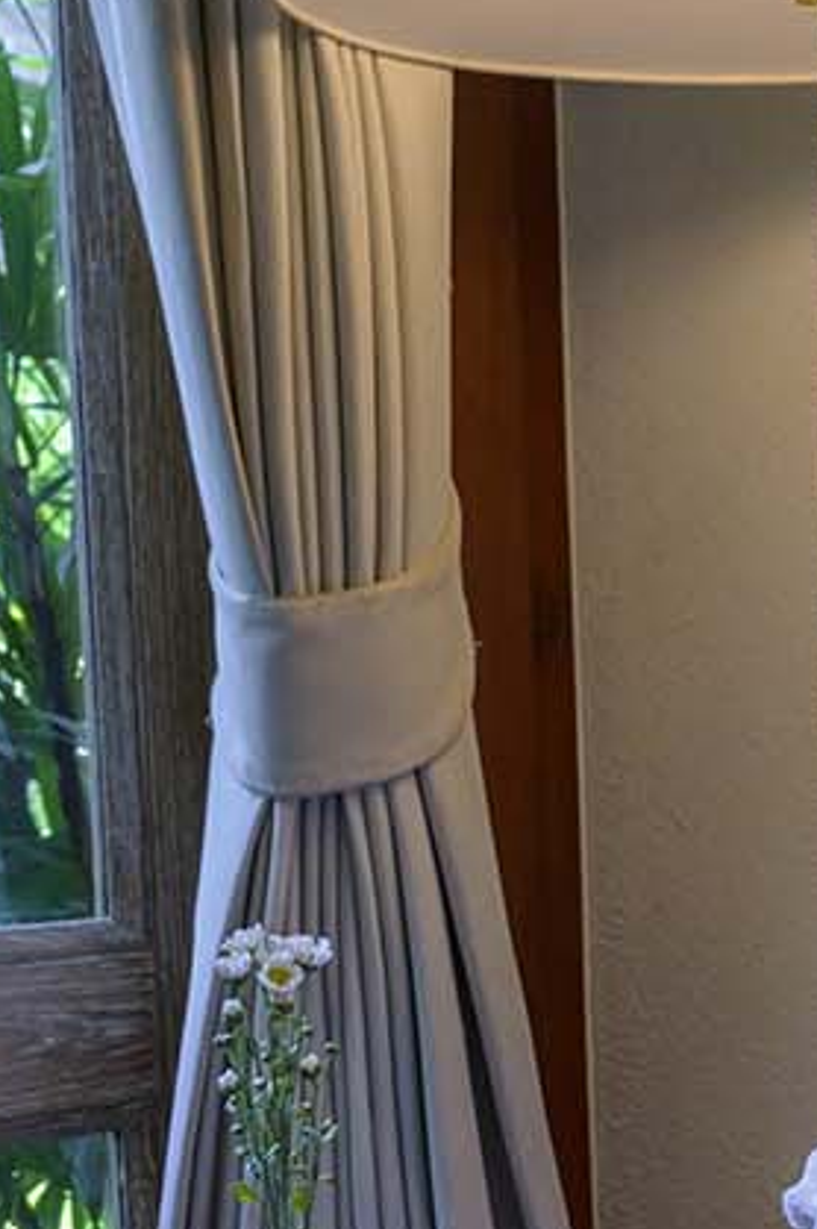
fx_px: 3468
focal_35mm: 102
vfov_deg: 19.6
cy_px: 1203
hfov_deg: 13.1
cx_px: 999
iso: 2800
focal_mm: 29.5
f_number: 4.5
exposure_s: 1/200
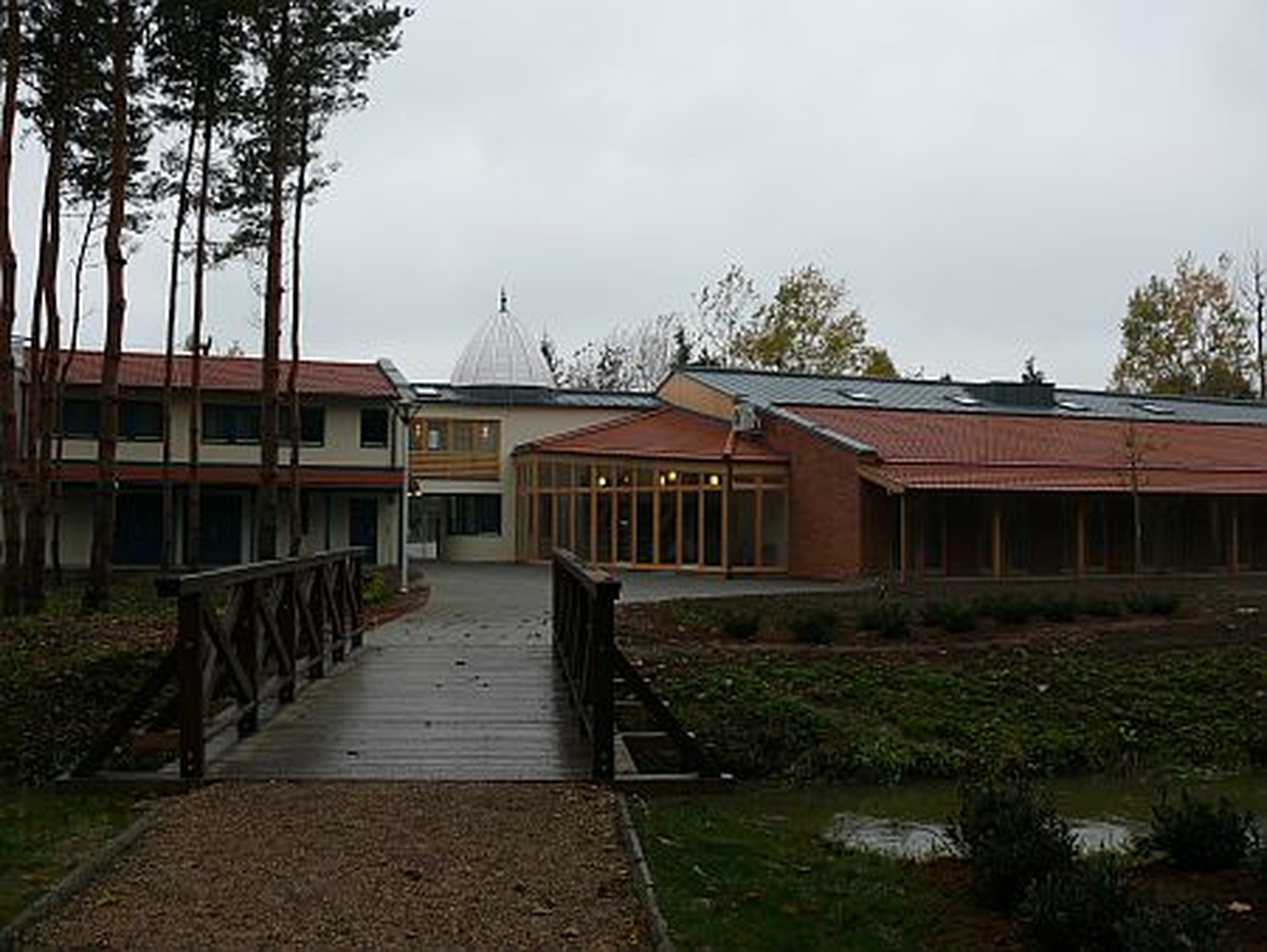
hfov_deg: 52.6
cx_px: 634
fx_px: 1282
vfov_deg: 40.7
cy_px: 476
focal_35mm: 35
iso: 100
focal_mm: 7.4
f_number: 4
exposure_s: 1/200
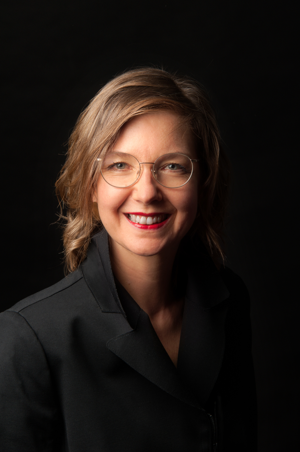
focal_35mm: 170
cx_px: 150
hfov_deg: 8.1
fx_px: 2128
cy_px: 226
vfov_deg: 12.1
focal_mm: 170
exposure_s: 1/160
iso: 100
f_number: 11
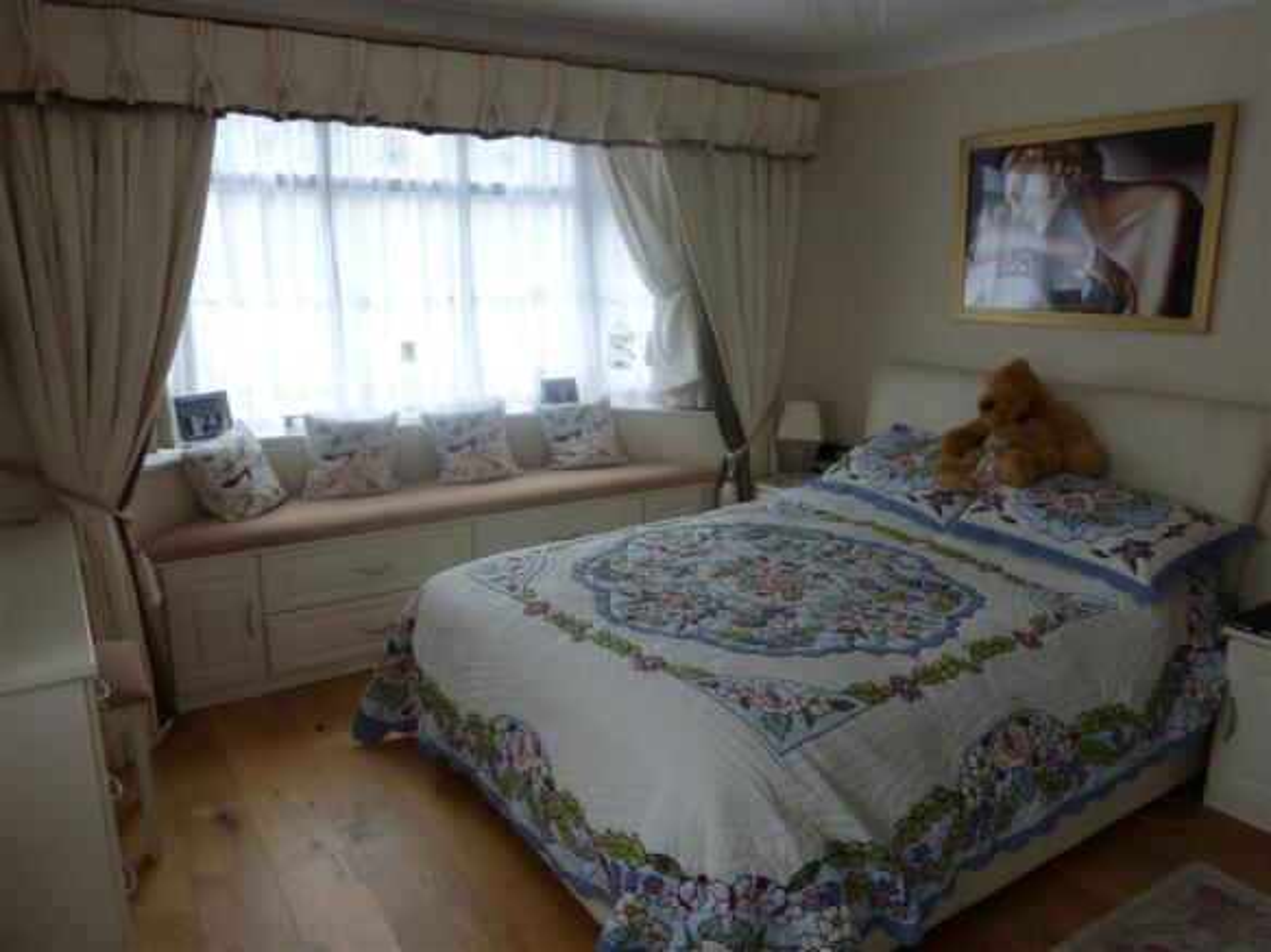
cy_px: 476
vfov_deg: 54.9
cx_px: 636
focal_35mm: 25
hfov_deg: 69.4
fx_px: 918
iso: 100
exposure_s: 1/60
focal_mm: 4.3
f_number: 3.3
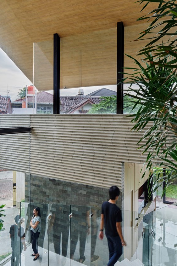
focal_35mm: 27
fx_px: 199
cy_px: 95
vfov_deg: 66.1
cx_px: 98
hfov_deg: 47.9
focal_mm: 19
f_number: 7.1
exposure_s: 1/13
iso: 64
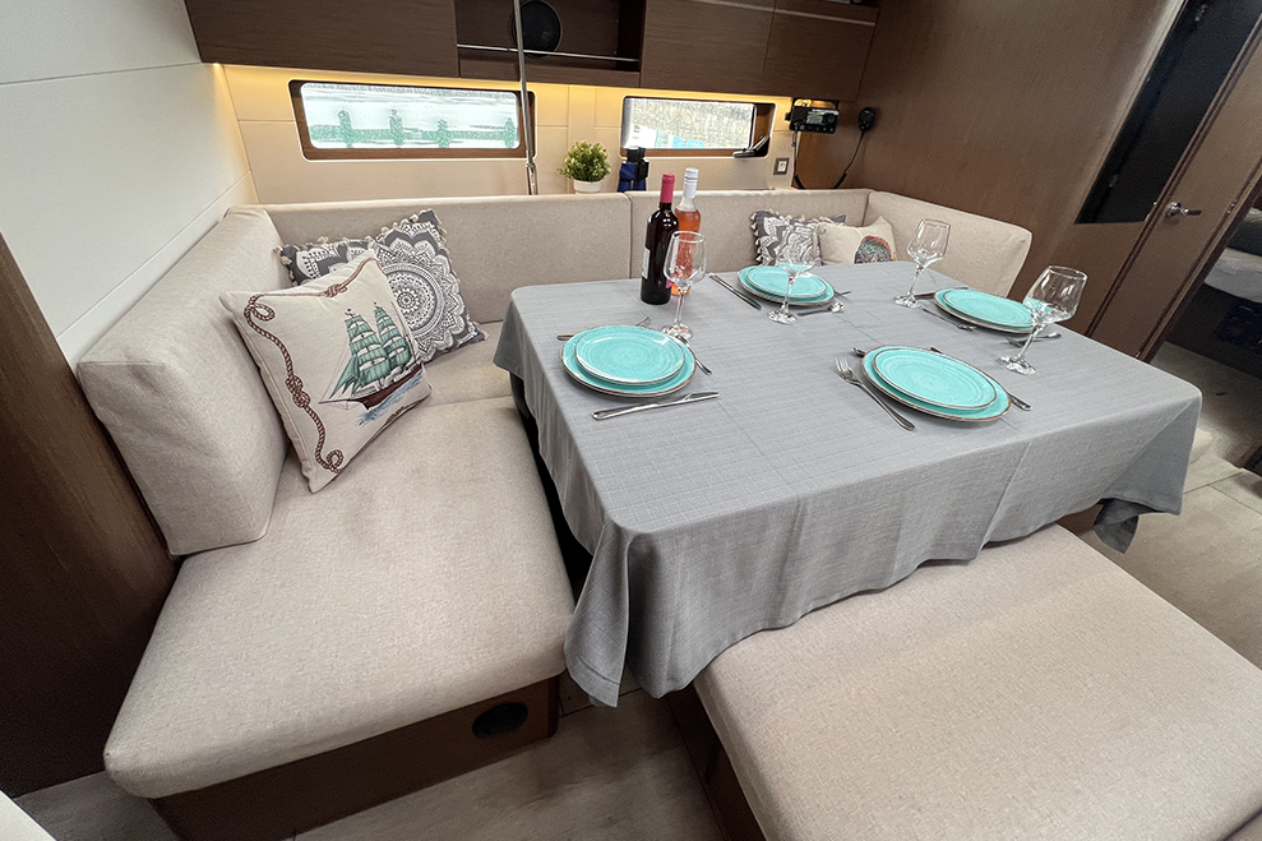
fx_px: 491
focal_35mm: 14
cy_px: 352
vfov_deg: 80.6
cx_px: 629
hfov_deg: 104.3
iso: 100
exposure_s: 1/99
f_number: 1.8
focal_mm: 1.57
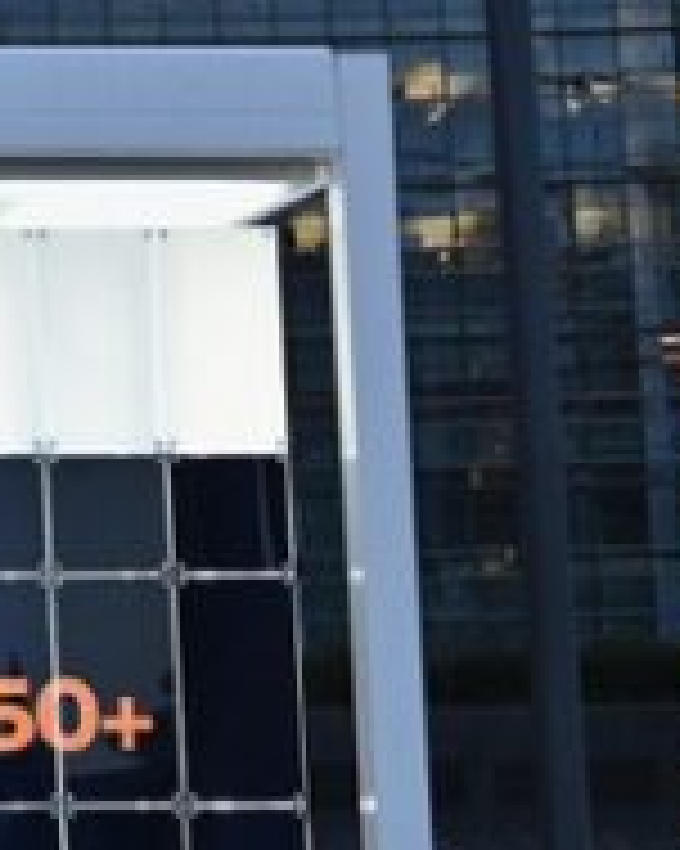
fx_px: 6395
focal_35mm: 254
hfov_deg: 5.6
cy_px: -90
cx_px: -1486
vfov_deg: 7.6
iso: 500
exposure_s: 1/1250
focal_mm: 50
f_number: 1.8
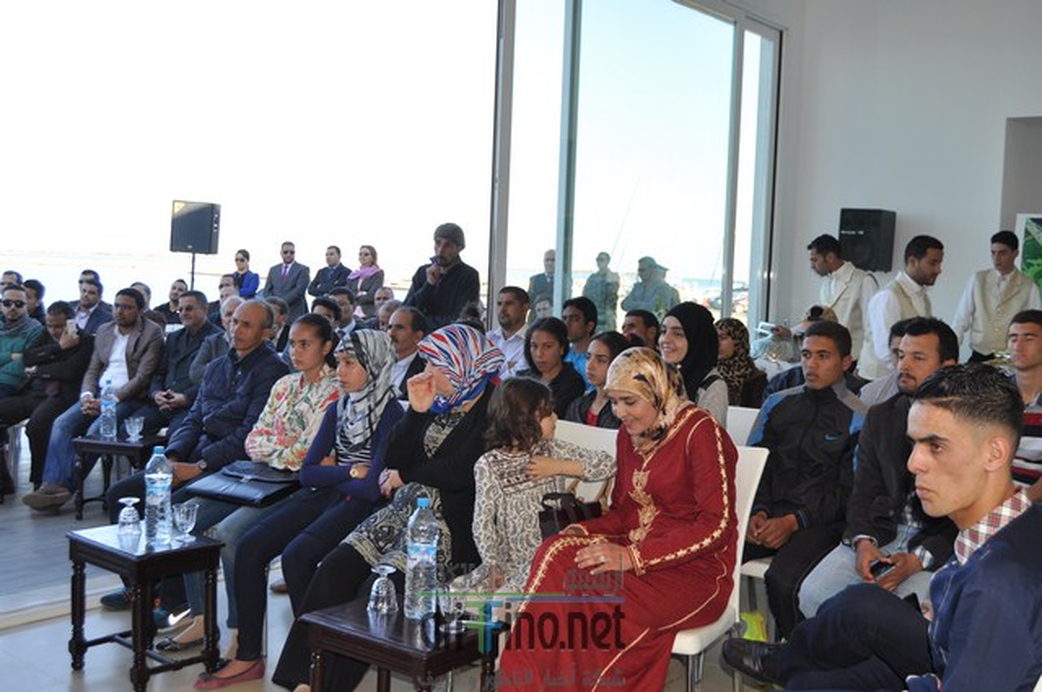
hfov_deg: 49.6
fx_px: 1127
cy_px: 346
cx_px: 521
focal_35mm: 39
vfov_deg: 34.1
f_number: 5.6
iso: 200
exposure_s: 1/200
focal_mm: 26
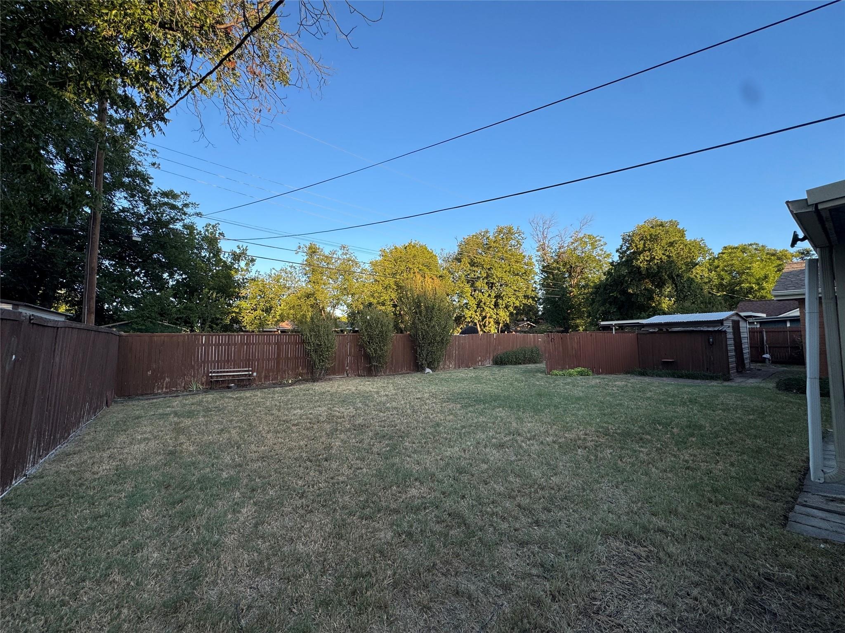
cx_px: 422
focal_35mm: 14
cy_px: 316
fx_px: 342
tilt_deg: +3.4
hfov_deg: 102.1
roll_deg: +1.0
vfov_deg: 85.7
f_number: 2.2
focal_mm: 2.22
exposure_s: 1/401
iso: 40
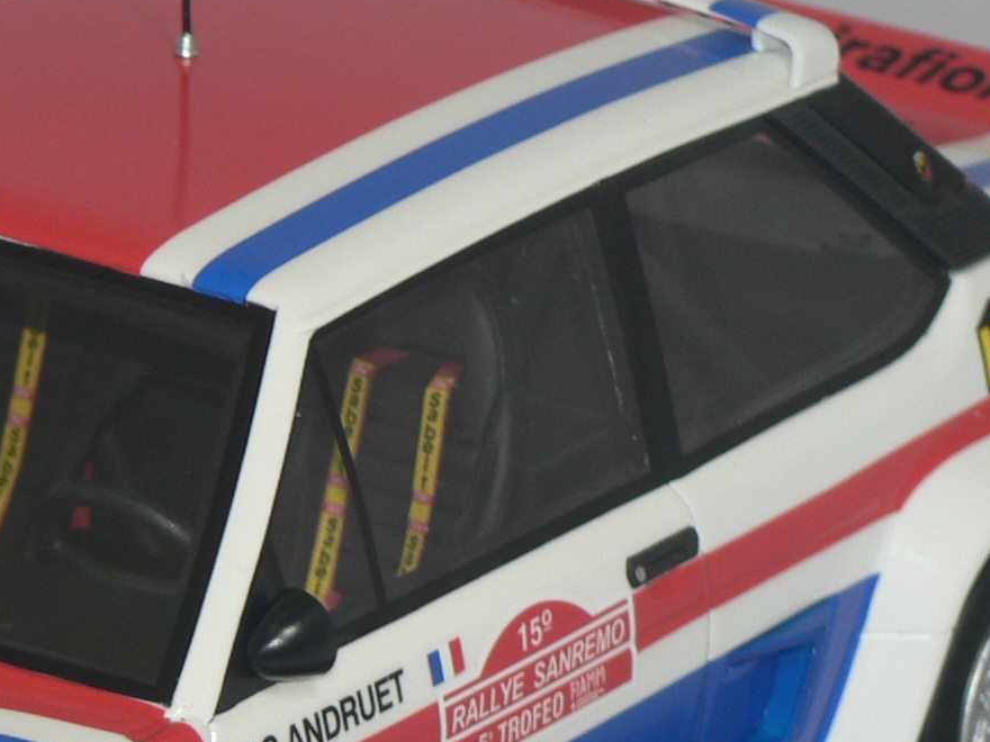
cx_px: 50
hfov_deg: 5.2
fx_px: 10811
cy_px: 705
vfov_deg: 3.9
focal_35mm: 378
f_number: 3.2
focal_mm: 21.6
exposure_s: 1/60
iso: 80
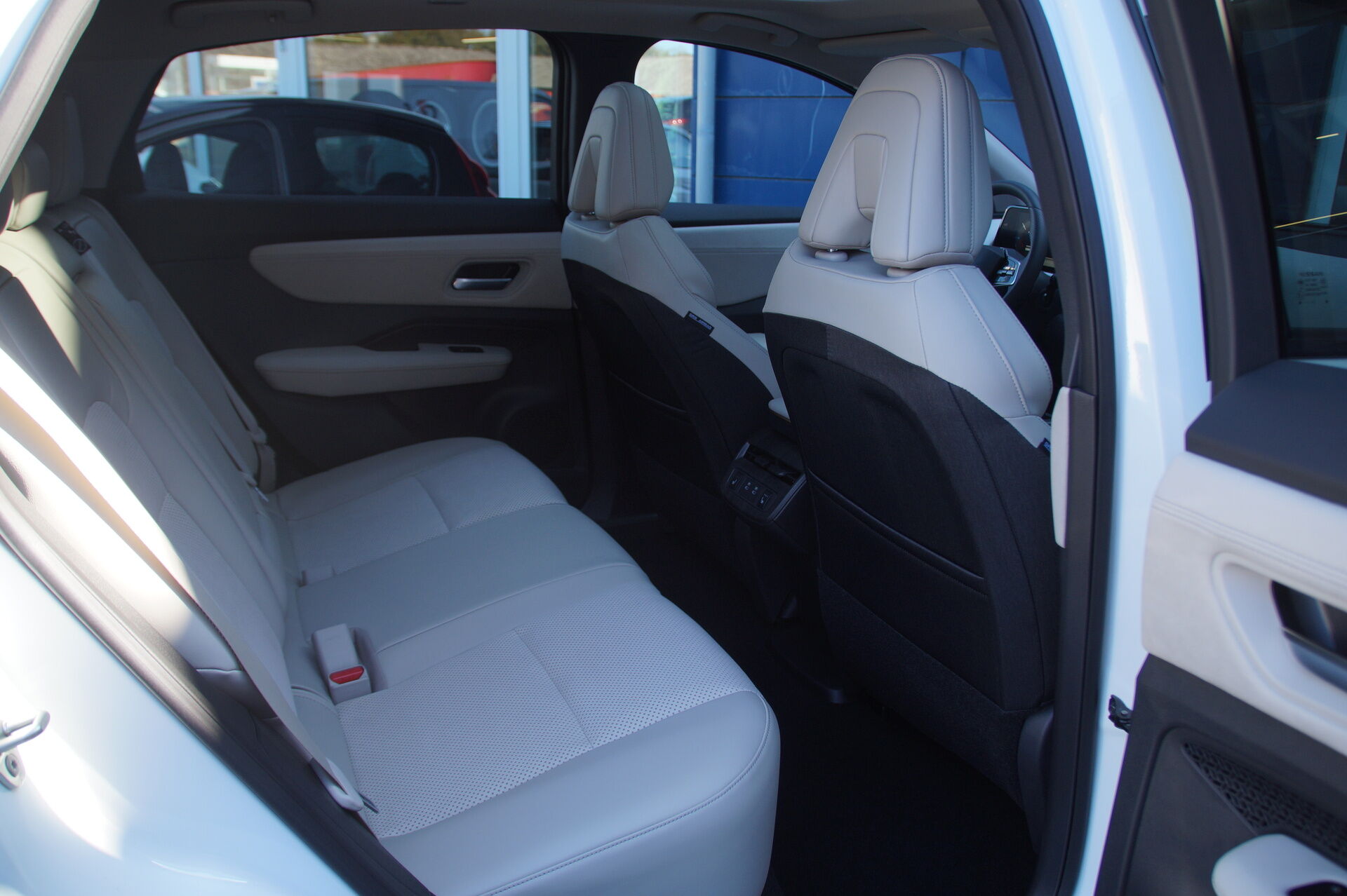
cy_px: 448
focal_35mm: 27
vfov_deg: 47.9
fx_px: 1010
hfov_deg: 67.4
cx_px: 674
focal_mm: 18
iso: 100
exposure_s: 1/100
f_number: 4
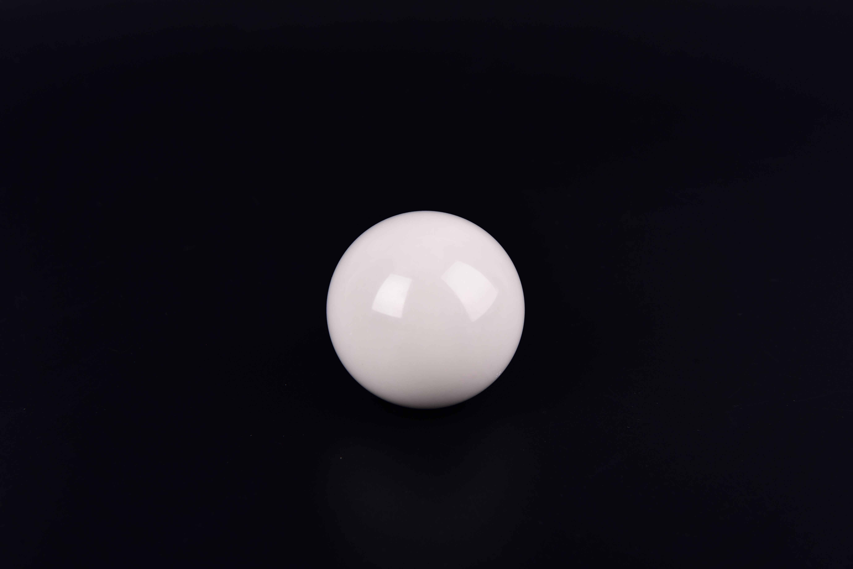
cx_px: 426
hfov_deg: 34.5
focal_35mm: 58
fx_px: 1374
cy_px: 284
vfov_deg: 23.4
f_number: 9
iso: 125
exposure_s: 1/100
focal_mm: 58
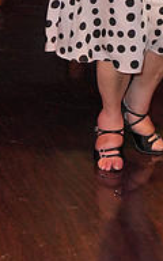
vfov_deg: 12.9
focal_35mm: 154
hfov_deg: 8.4
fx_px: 1095
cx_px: 199
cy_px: -122
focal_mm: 50
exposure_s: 1/200
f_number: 4
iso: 4000
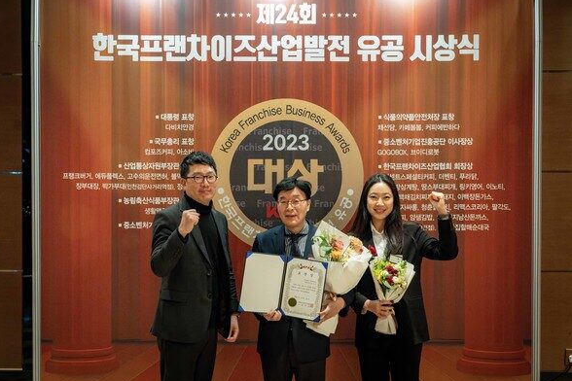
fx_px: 802
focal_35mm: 51
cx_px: 282
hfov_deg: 39.2
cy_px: 190
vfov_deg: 26.7
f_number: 5.6
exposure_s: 1/125
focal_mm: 49.5
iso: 5000
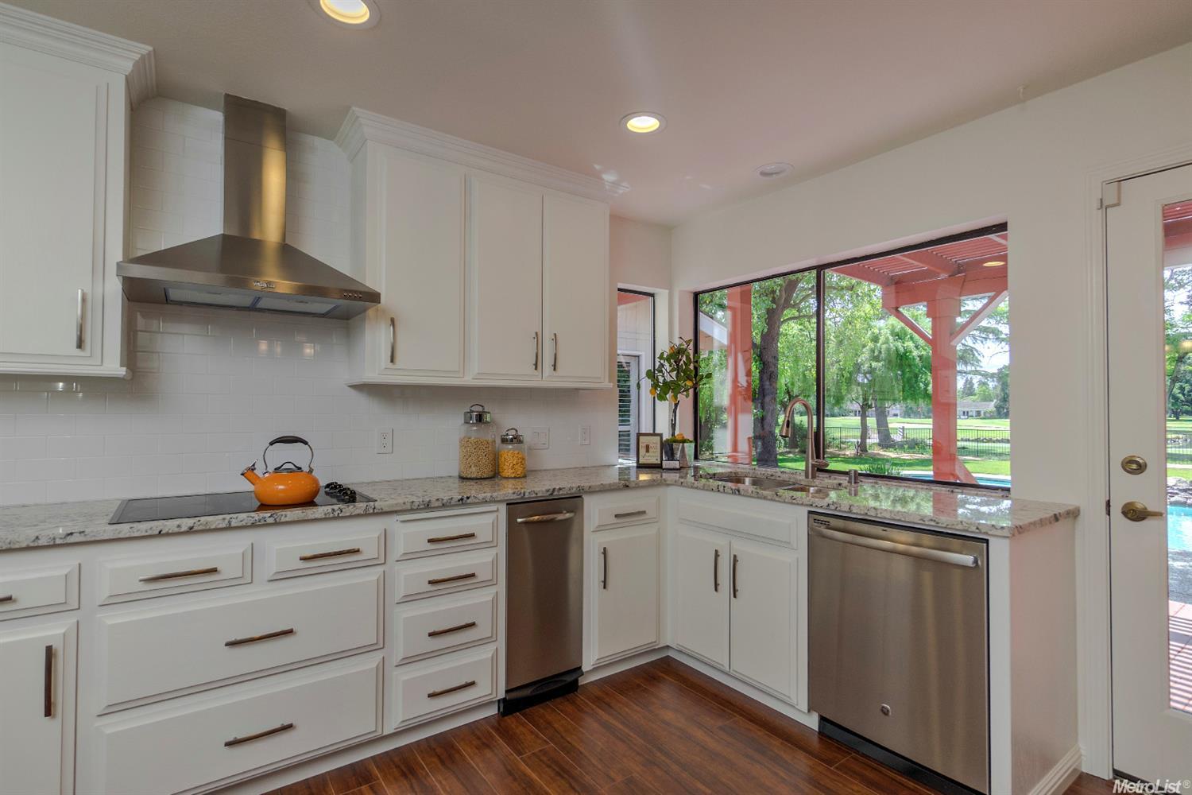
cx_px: 596
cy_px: 398
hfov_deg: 96.7
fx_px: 530
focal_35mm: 16
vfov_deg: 73.7
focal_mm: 11
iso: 100
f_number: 5
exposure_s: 1/200
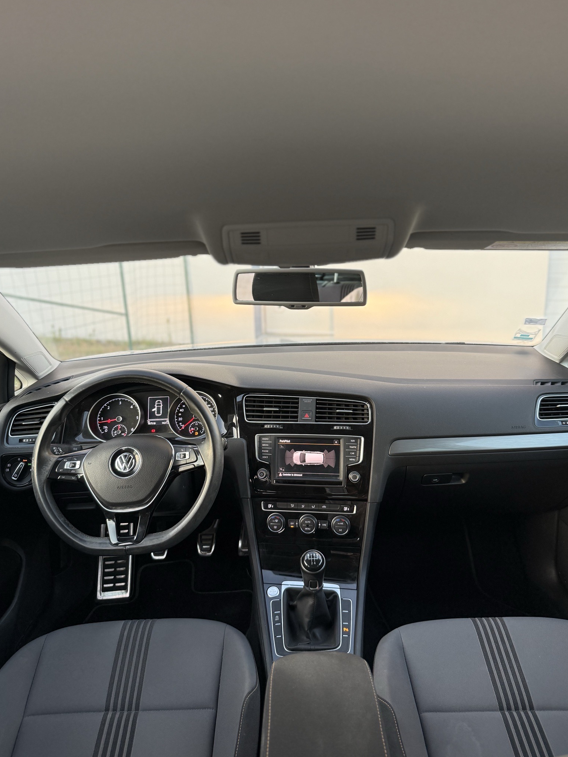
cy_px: 366
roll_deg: +1.8
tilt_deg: -14.9
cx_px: 288
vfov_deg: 69.4
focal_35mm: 25
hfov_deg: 54.9
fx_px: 547
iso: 200
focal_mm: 6.76
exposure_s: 1/95
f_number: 1.78
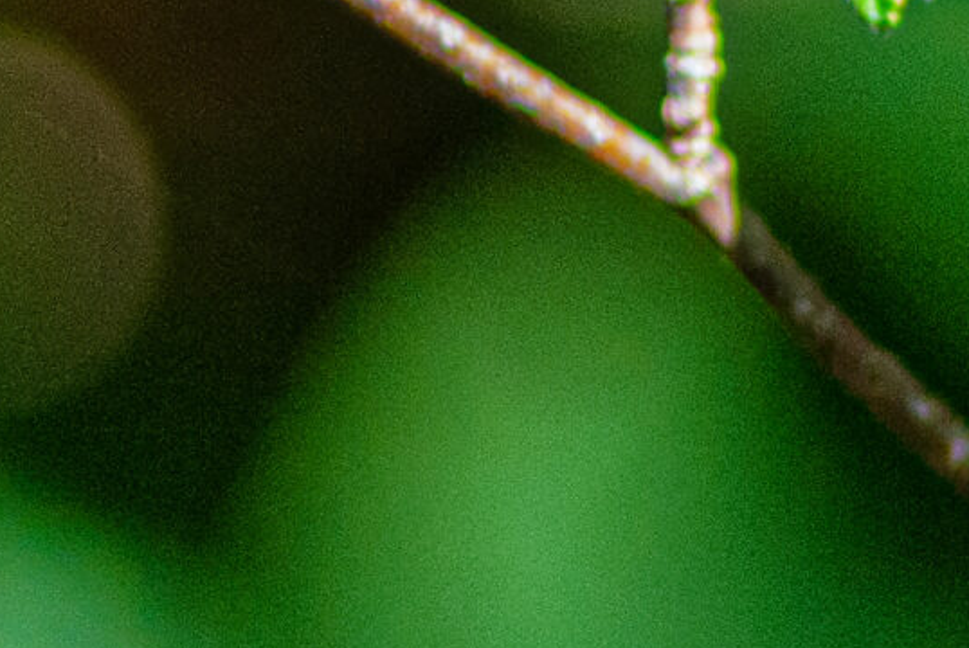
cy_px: -306
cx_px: -126
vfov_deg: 0.6
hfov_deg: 1.0
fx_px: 57717
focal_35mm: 2142
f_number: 5.6
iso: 400
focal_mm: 300
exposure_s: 1/500
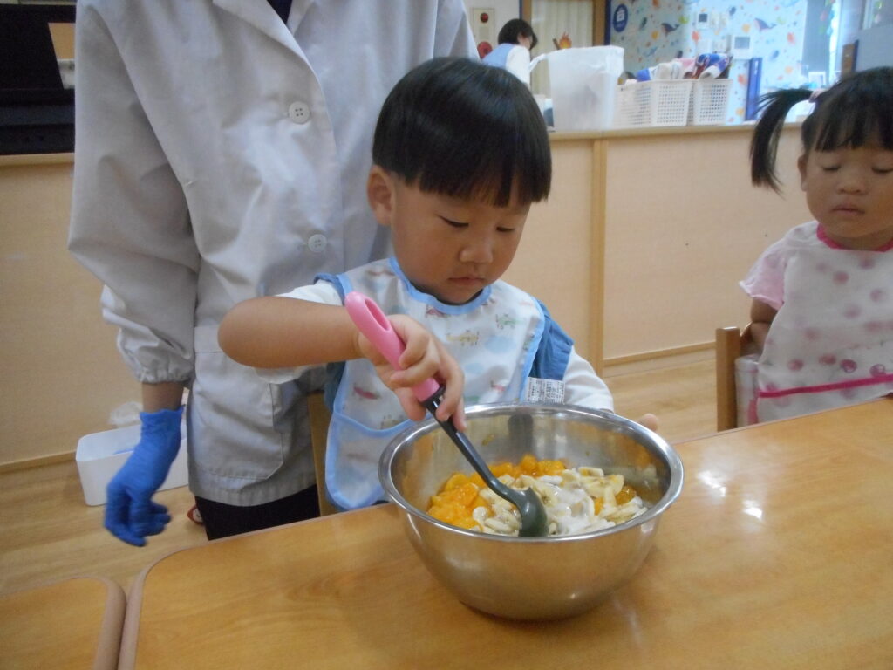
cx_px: 446
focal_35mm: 25
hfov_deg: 69.4
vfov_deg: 54.9
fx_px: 645
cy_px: 335
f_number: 3.7
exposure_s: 1/125
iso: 800
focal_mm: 4.5
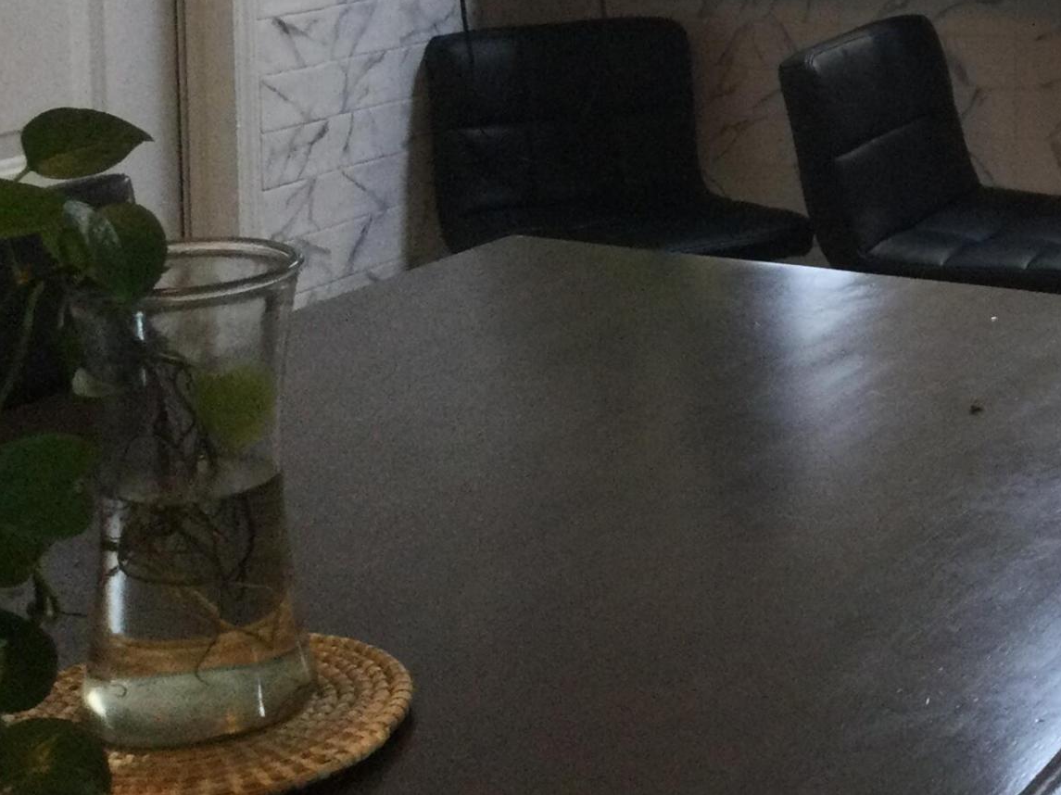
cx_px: 1258
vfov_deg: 18.0
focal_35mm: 78
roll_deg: -2.5
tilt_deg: -4.3
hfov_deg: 23.0
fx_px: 2390
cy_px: -131
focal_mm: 3.3
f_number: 2.4
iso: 64
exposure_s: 1/30
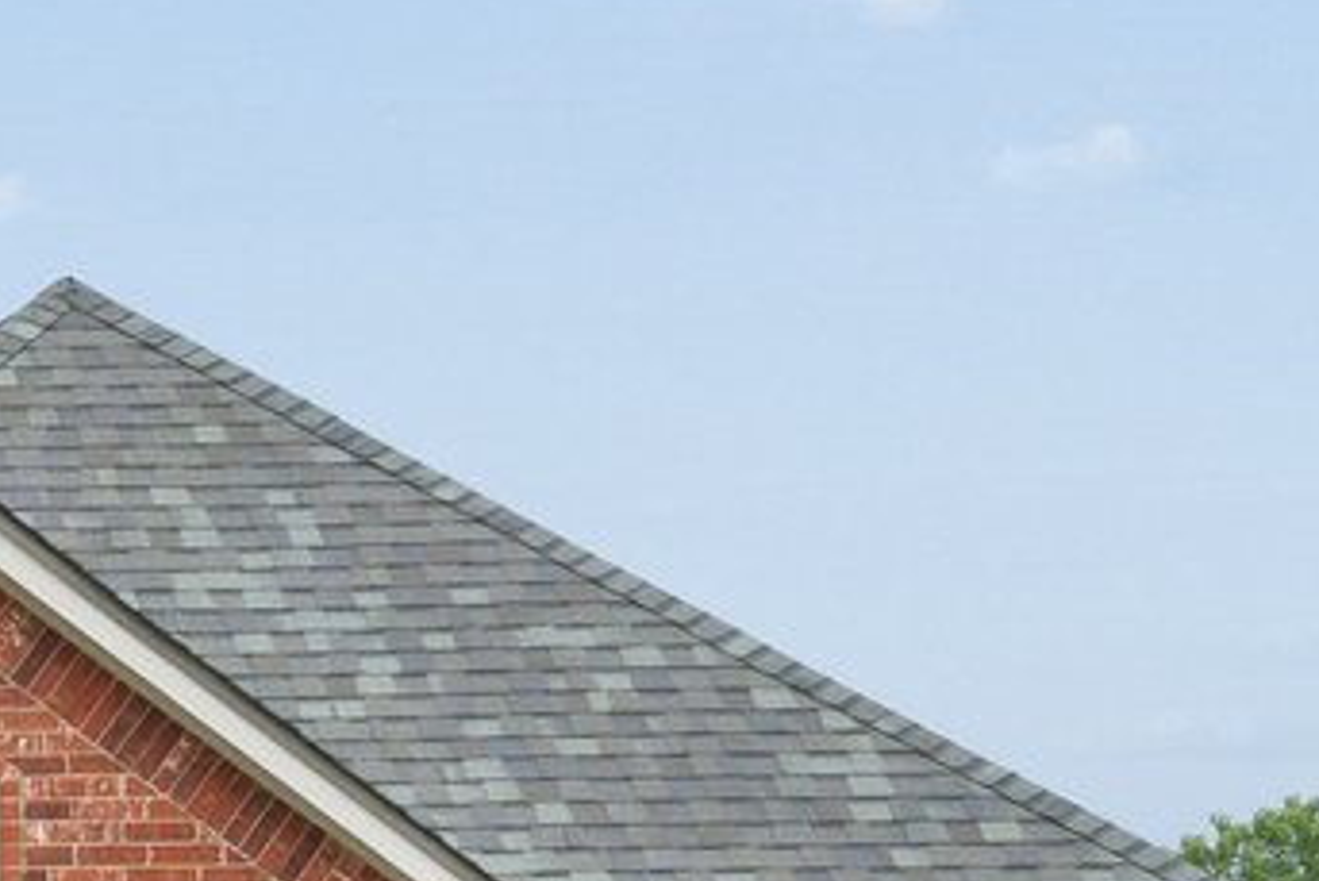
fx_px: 7221
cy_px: 1433
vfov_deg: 6.9
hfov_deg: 9.5
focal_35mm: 197
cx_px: -1665
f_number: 8
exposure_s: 1/400
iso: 200
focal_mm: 33
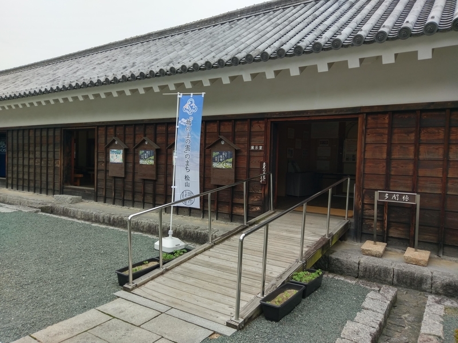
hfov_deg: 67.3
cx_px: 229
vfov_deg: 53.1
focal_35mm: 26
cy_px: 172
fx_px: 344
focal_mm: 4.58
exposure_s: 1/850
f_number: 1.8
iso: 100
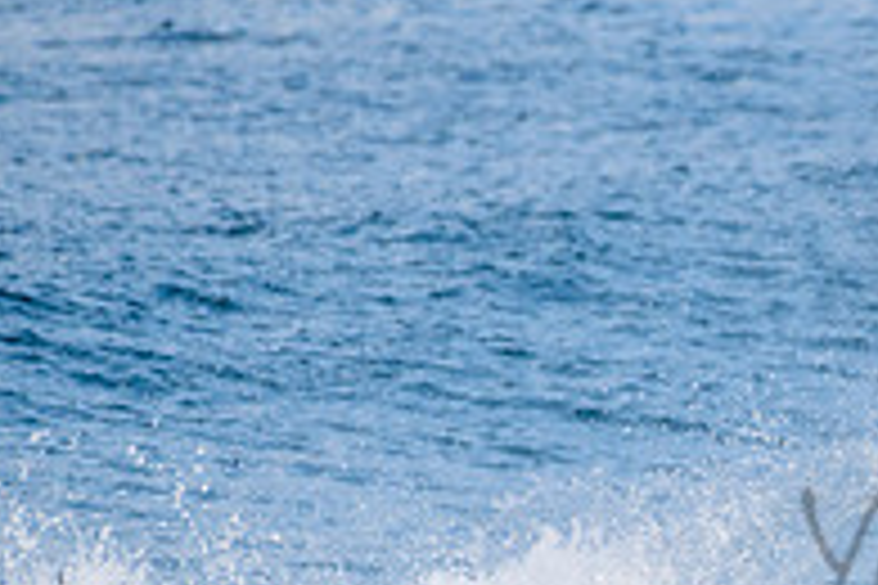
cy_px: 520
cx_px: 1265
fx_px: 44384
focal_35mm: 1820
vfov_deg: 0.8
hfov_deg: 1.1
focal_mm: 500
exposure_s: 1/1250
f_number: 5.6
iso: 280
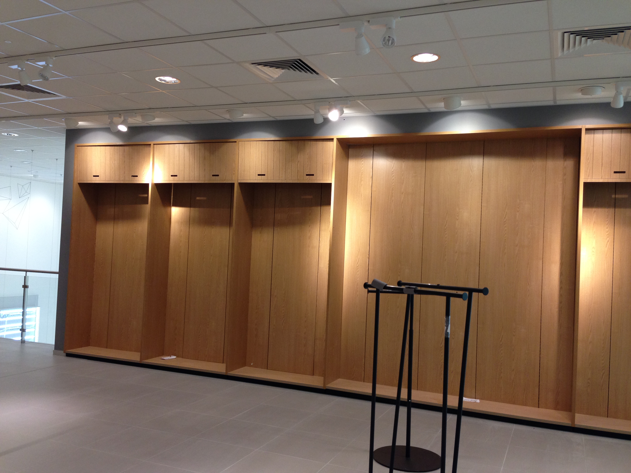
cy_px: 236
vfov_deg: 42.9
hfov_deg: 55.4
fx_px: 602
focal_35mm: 33
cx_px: 316
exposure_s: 1/120
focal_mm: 4.12
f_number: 2.4
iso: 100
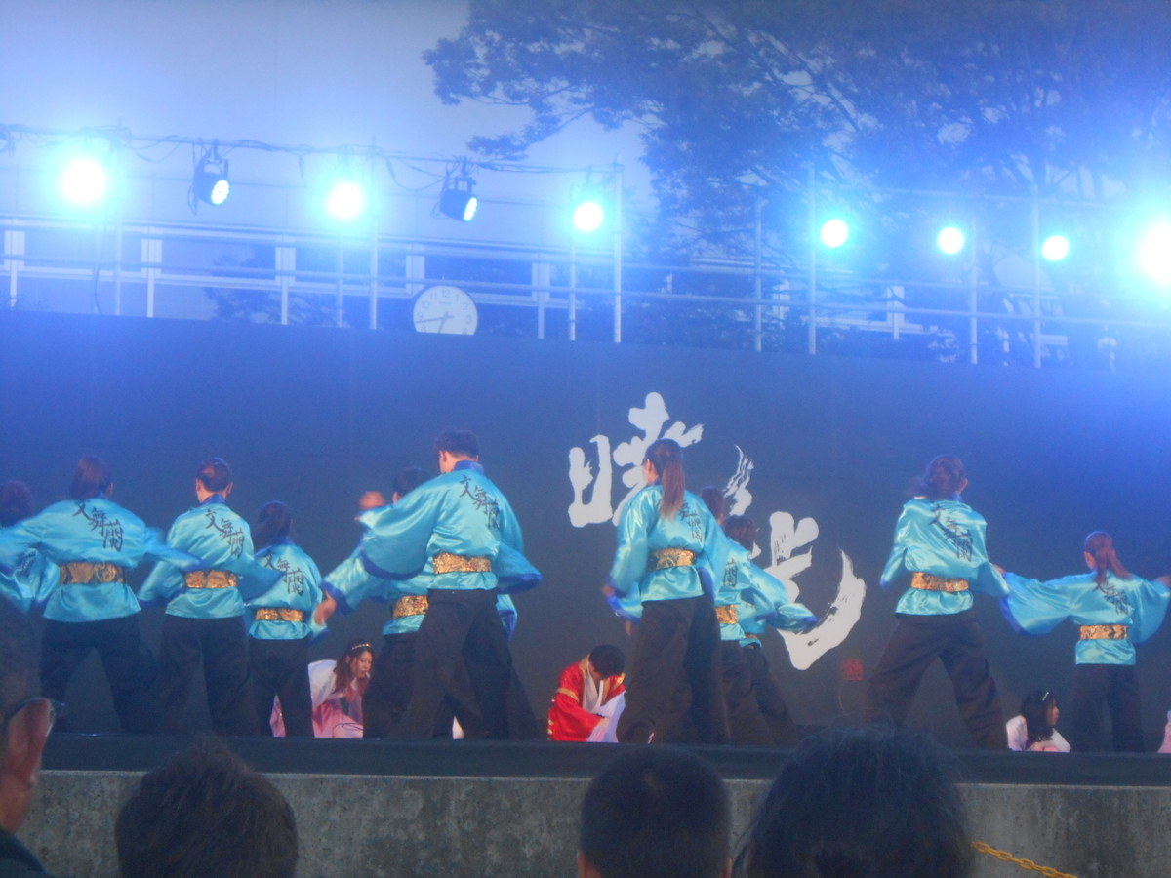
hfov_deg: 21.1
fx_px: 3146
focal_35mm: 93
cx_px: 586
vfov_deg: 15.9
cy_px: 439
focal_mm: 16.5
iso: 500
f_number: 4.6
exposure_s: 1/60
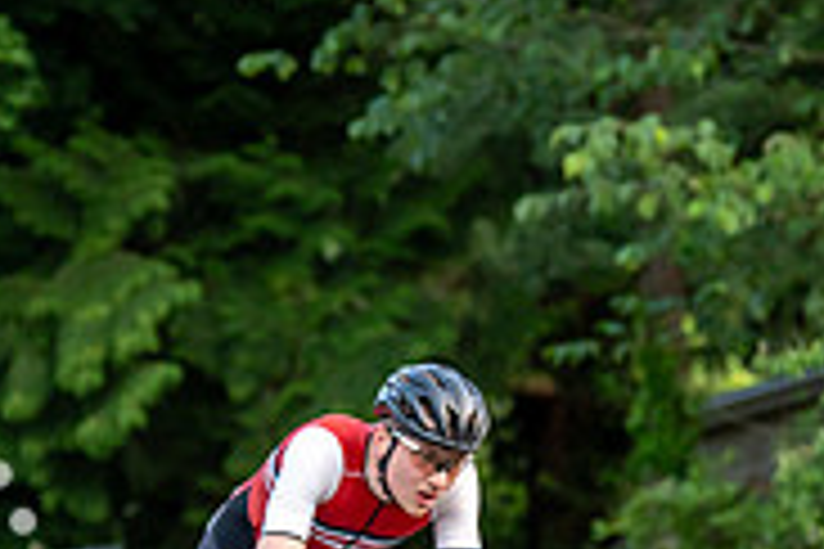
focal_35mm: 326
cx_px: 347
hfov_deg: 6.3
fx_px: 7461
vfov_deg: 4.2
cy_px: 452
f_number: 2.8
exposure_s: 1/1000
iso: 1250
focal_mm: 103
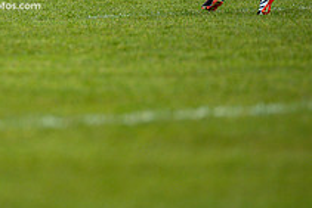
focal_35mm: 823
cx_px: -13
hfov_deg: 2.5
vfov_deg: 1.7
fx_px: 7137
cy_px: -55
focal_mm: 300
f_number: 2.8
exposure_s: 1/6400
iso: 450
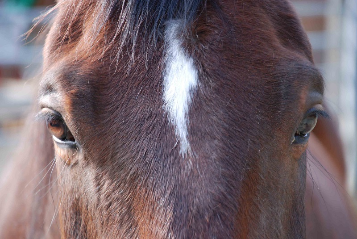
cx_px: 178
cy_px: 120
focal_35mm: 202
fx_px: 2010
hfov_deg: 10.2
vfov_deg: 6.8
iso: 100
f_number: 5.6
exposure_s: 1/25
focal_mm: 135
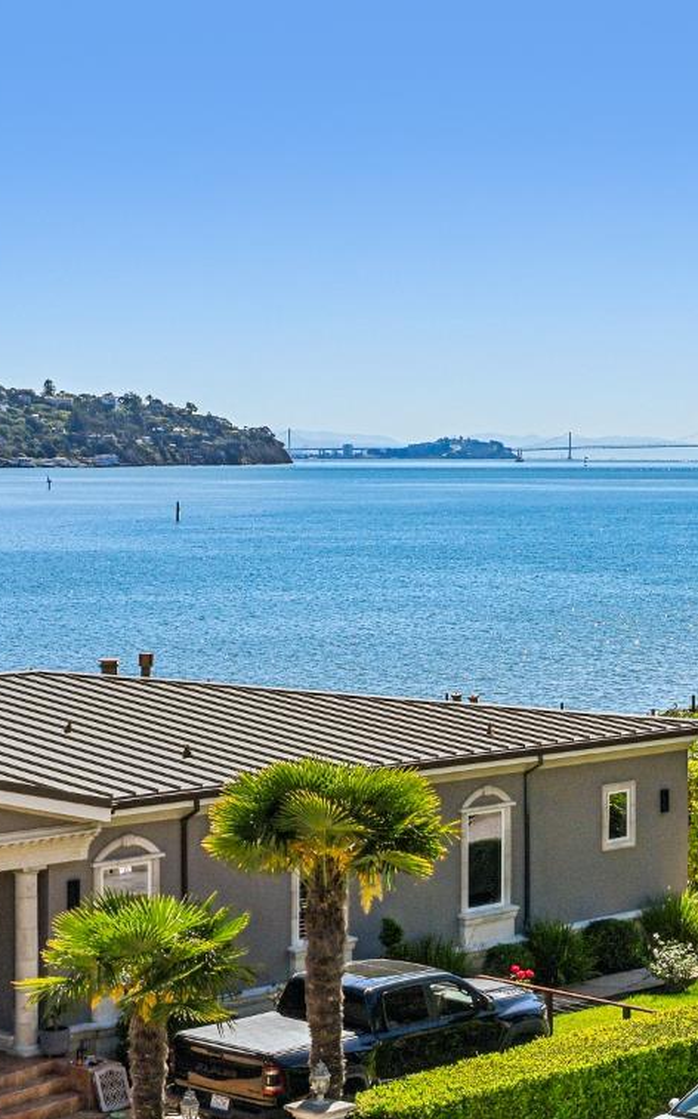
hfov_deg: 14.7
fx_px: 2650
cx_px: 756
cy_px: 441
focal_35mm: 87
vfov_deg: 23.8
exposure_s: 1/2000
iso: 800
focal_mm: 43
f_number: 13
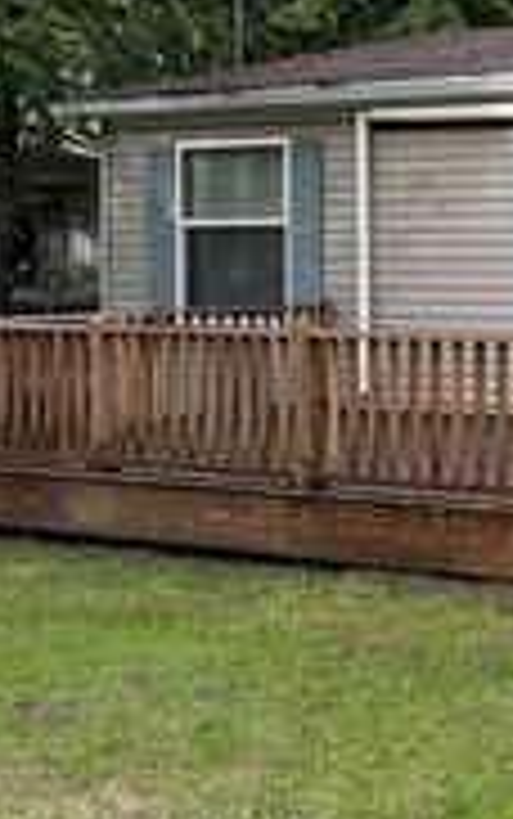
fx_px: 1563
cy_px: 250
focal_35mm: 70
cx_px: 958
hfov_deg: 15.6
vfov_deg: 29.1
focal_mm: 6.76
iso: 100
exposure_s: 1/805
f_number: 1.78
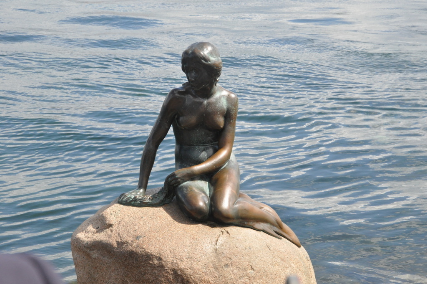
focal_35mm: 112
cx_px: 214
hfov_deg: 18.2
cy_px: 142
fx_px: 1333
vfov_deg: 12.1
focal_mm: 75
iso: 1000
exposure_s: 1/640
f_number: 13
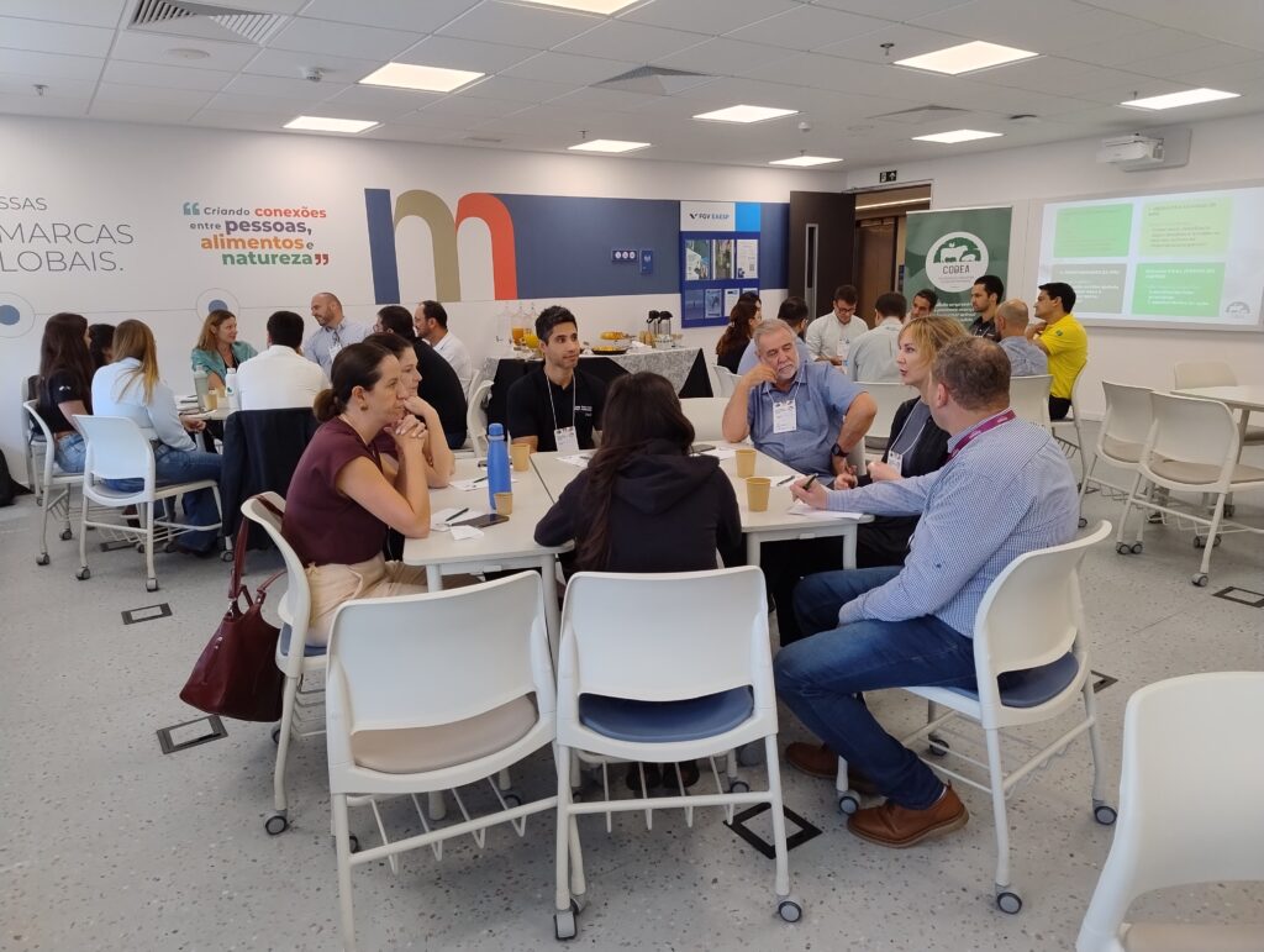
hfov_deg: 71.5
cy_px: 476
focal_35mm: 24
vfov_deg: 56.9
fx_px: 878
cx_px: 632
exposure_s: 1/120
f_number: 1.8
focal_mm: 5.56
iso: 291
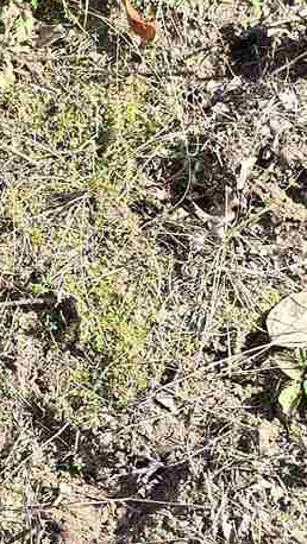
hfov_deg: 9.6
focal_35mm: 126
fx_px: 1821
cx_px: 32
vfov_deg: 17.0
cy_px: 198
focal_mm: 6.3
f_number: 1.7
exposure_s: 1/257
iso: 12
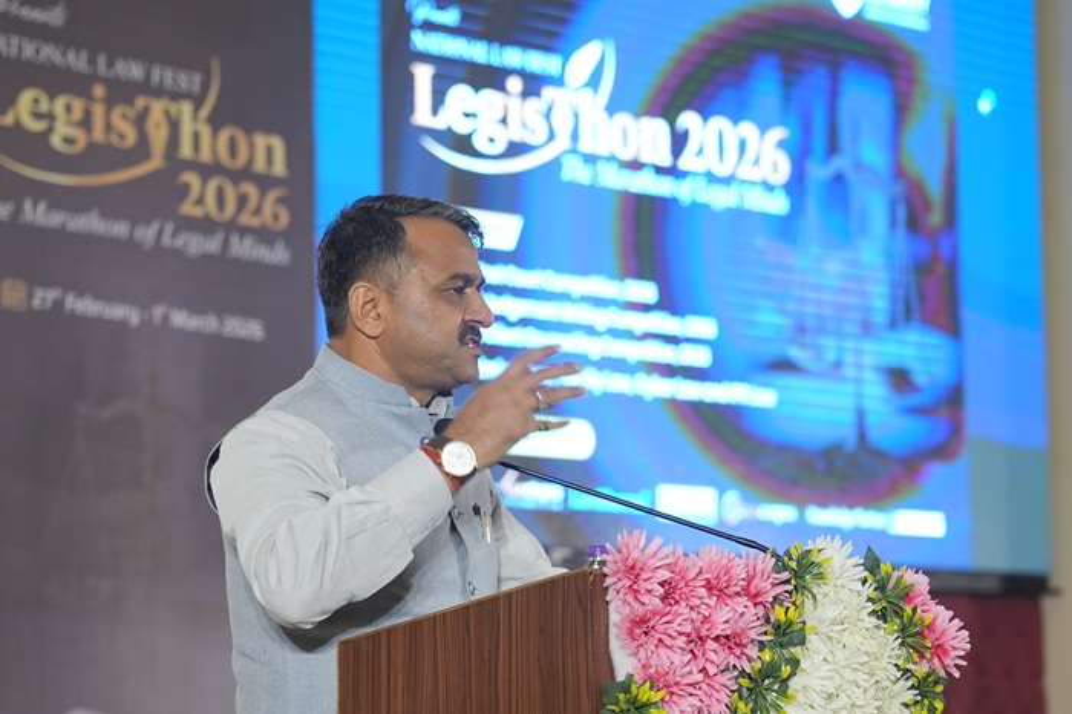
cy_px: 357
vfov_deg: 13.8
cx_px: 536
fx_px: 2946
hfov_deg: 20.6
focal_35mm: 99
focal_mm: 66.1
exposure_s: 1/200
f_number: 2.8
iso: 1600
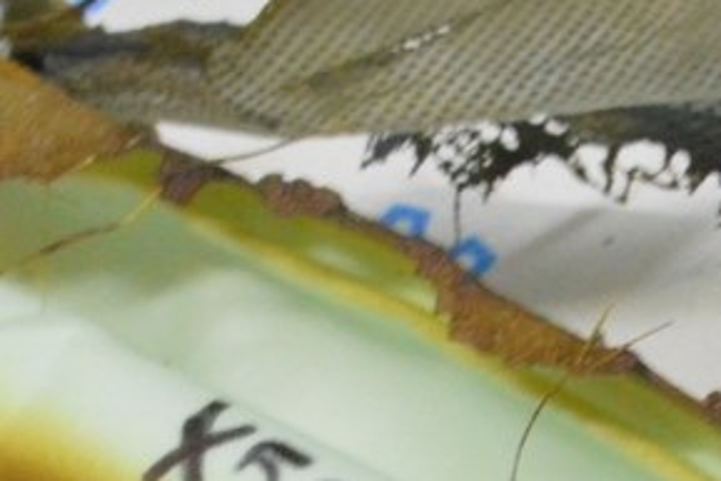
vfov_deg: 5.7
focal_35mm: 239
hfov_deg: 8.6
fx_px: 4784
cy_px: 582
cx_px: 599
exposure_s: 1/20
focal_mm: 45
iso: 6400
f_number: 20
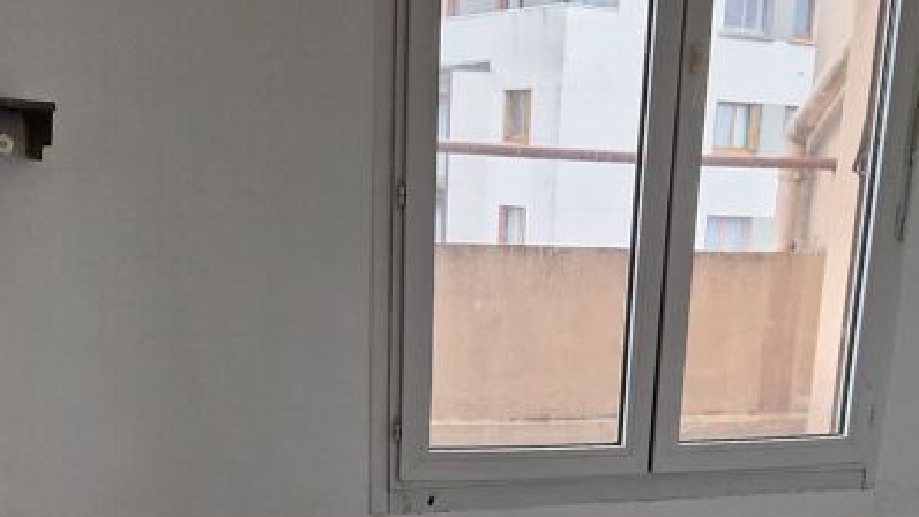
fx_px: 1535
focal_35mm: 63
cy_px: 679
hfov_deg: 33.3
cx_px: 515
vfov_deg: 17.8
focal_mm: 5.4
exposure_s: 1/100
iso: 160
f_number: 1.8
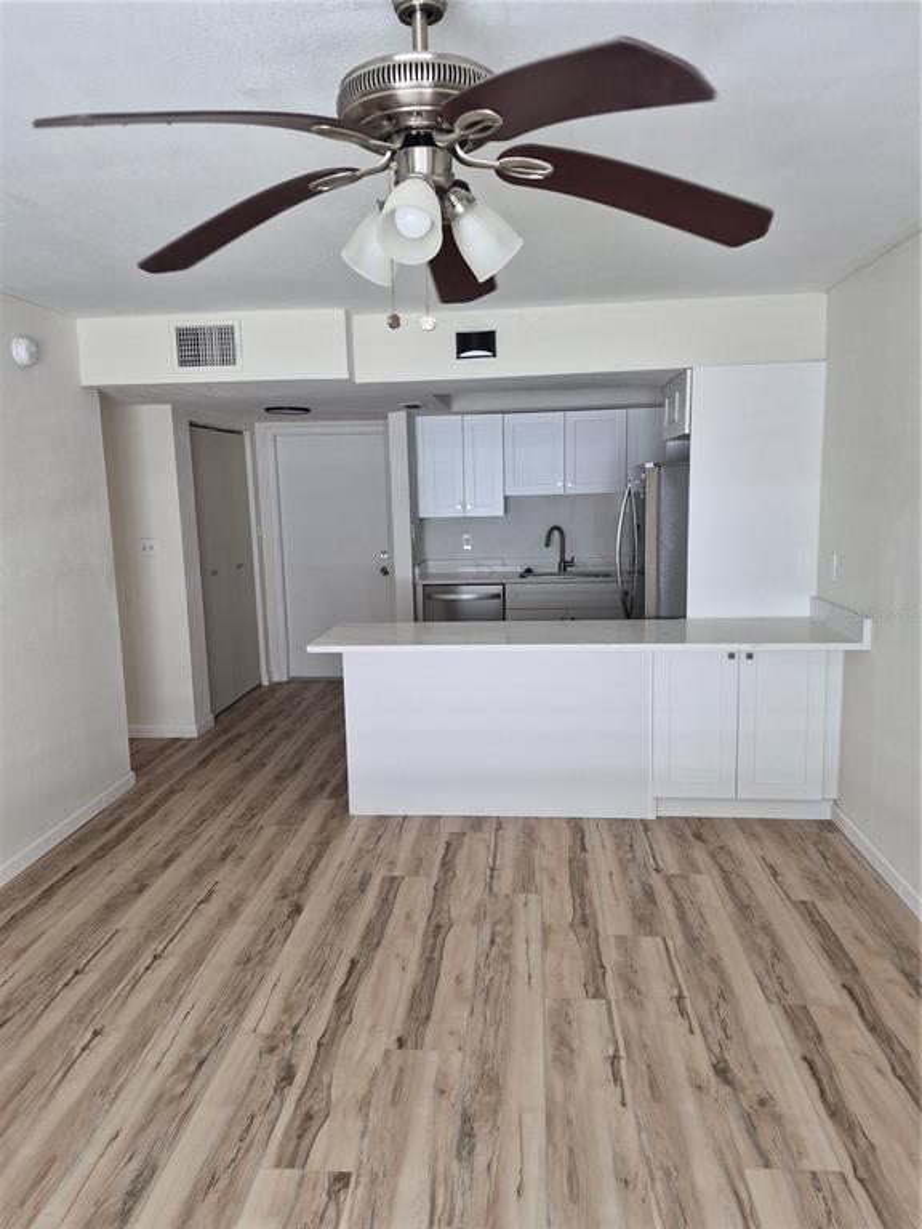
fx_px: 817
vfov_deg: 73.9
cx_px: 461
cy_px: 614
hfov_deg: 58.9
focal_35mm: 23
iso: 250
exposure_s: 1/120
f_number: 1.8
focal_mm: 5.4
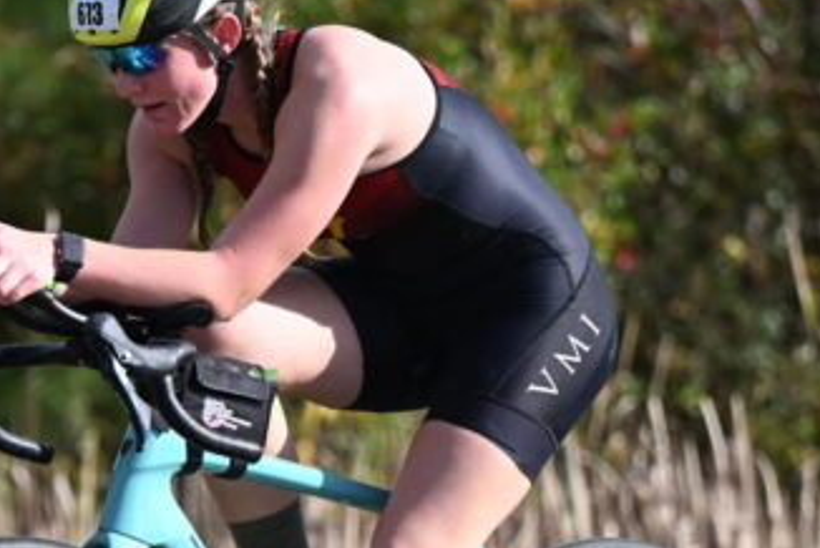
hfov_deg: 4.1
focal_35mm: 502
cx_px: 317
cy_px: 625
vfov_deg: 2.7
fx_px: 11444
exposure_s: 1/2500
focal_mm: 160
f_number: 2.8
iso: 180
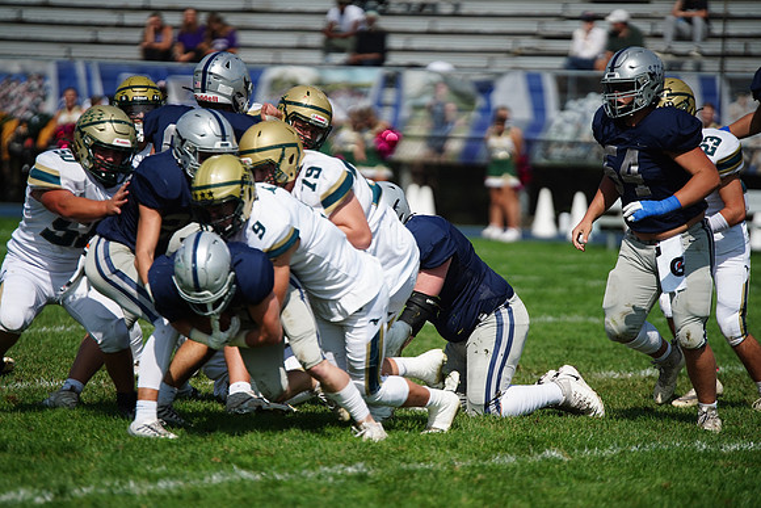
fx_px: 6343
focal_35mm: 300
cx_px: 380
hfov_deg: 6.9
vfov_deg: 4.6
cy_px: 254
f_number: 2.8
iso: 400
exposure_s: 1/8000
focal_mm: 300
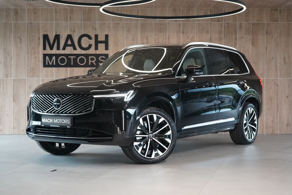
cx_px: 146
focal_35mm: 64
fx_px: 519
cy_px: 98
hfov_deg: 31.4
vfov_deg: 21.2
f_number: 5.6
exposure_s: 1/160
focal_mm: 64
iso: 5000
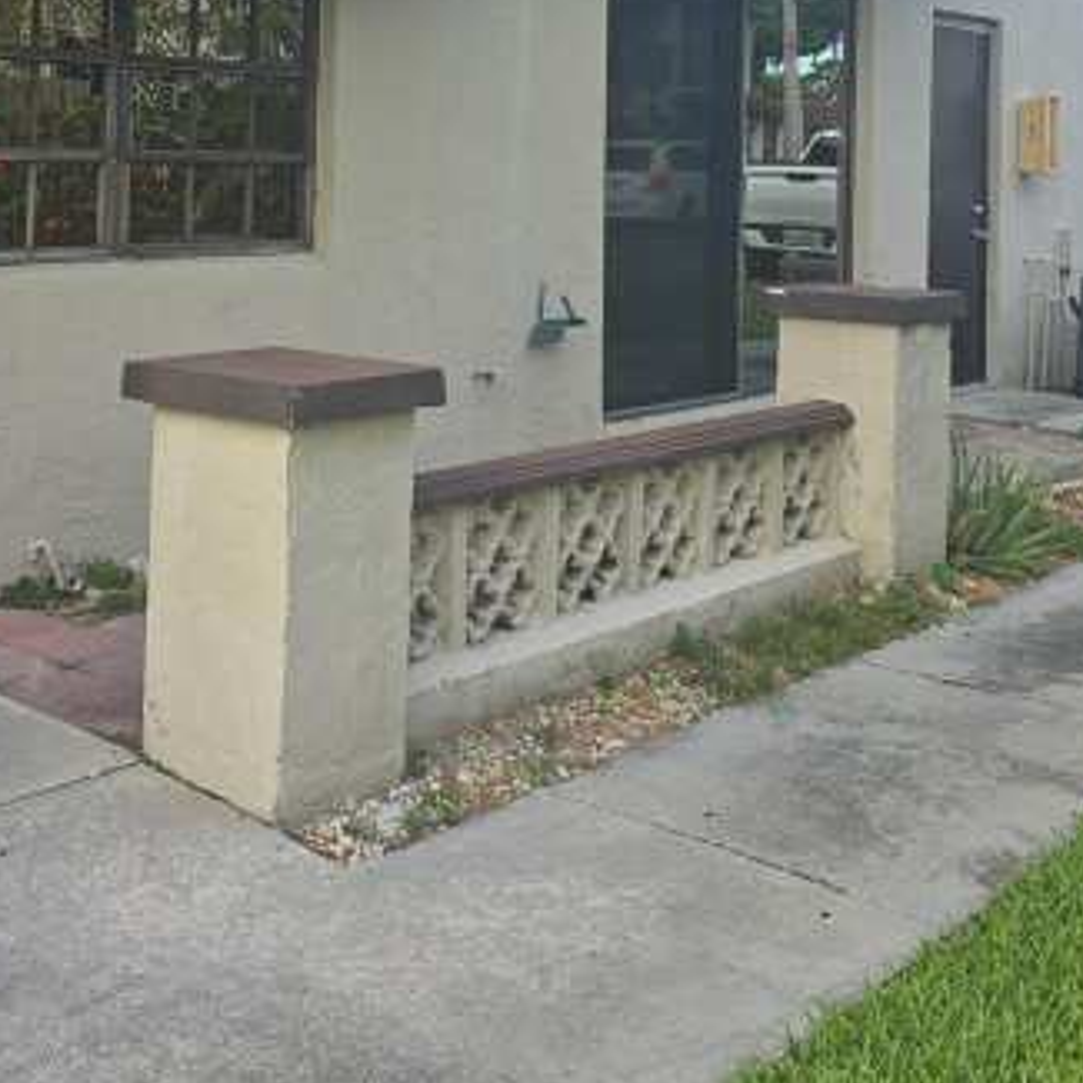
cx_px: 223
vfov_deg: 32.5
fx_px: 1770
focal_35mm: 50
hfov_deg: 33.1
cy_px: 123
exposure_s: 1/359
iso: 40
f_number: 1.7
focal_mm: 6.3
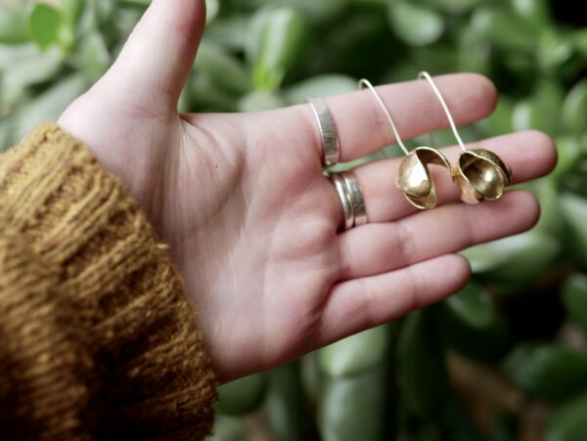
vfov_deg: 29.1
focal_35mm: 50
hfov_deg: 38.2
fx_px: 849
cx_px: 294
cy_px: 220
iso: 200
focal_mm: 25
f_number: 2.2
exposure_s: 1/320
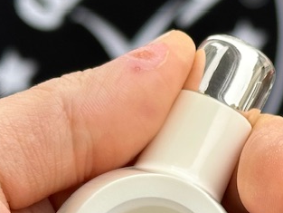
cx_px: 352
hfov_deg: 9.9
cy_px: 192
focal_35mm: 196
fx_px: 1603
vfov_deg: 7.6
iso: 64
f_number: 1.78
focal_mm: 6.86
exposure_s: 1/549
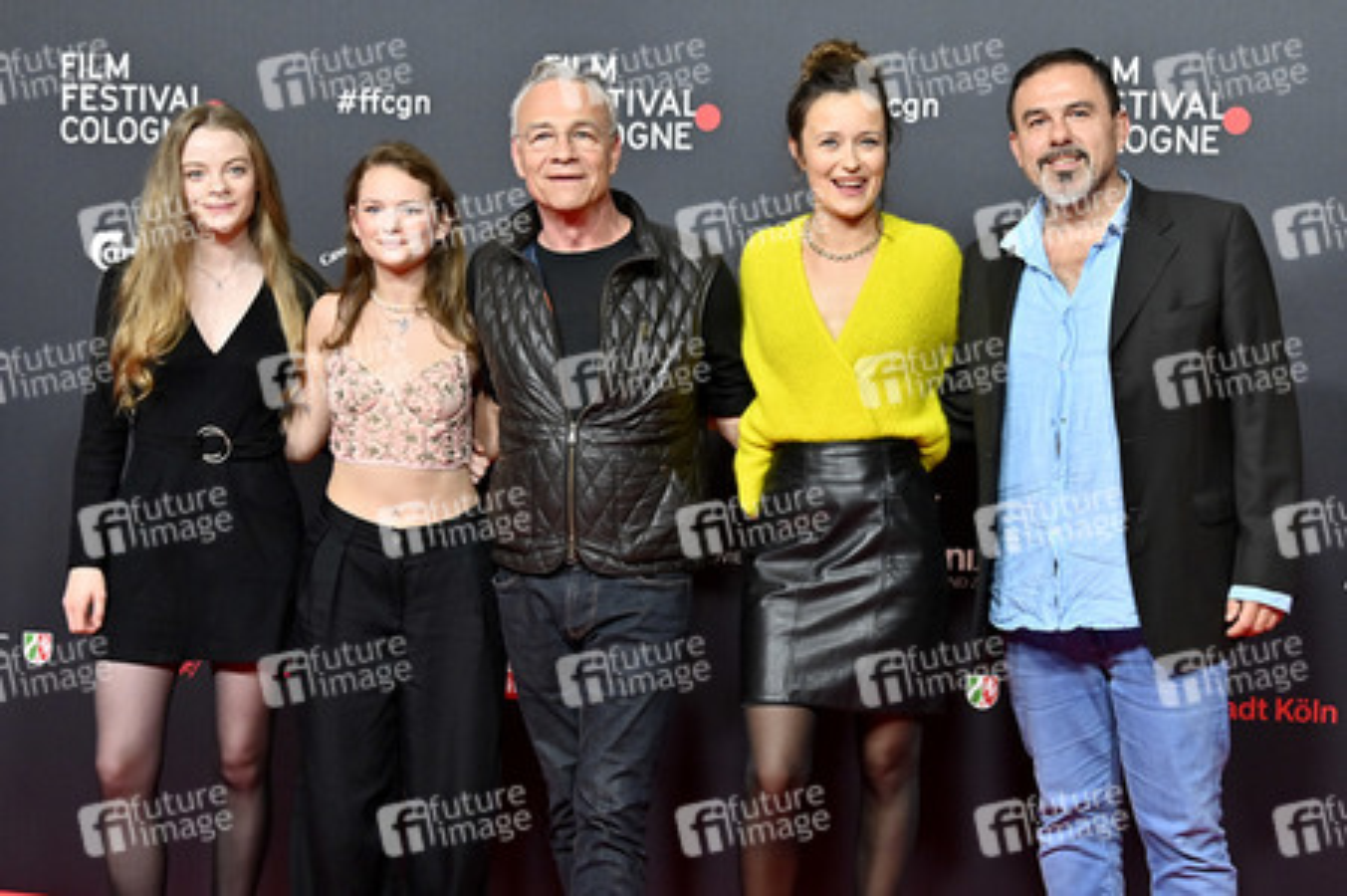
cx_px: 674
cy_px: 448
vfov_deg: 39.4
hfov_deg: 56.5
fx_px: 1253
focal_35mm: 34
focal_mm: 33.5
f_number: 5
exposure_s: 1/200
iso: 1250
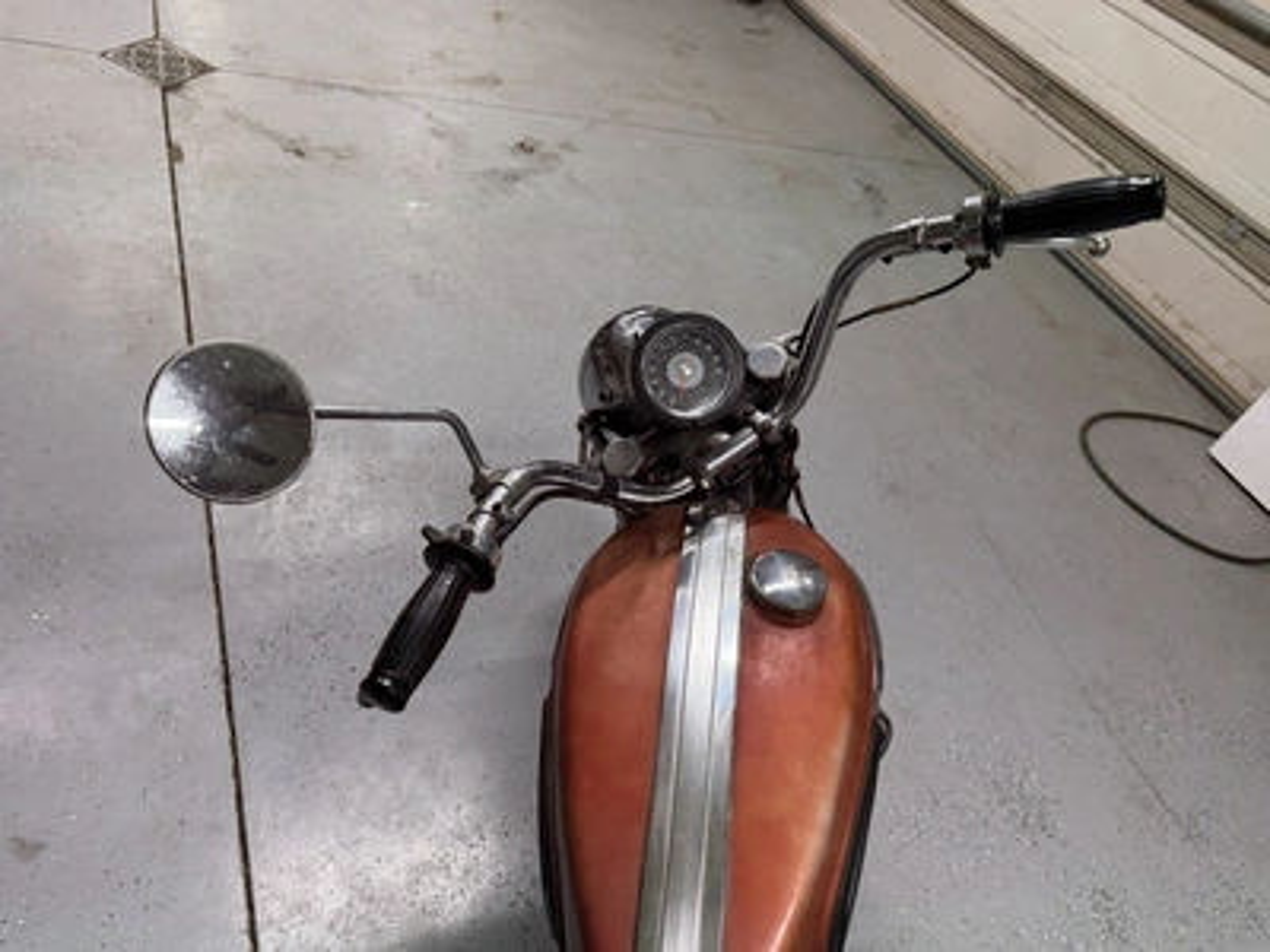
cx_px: 635
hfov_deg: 71.6
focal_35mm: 24
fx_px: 881
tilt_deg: -40.7
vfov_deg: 56.8
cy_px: 476
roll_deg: -23.7
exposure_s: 1/120
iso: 320
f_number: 1.78
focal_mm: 6.76
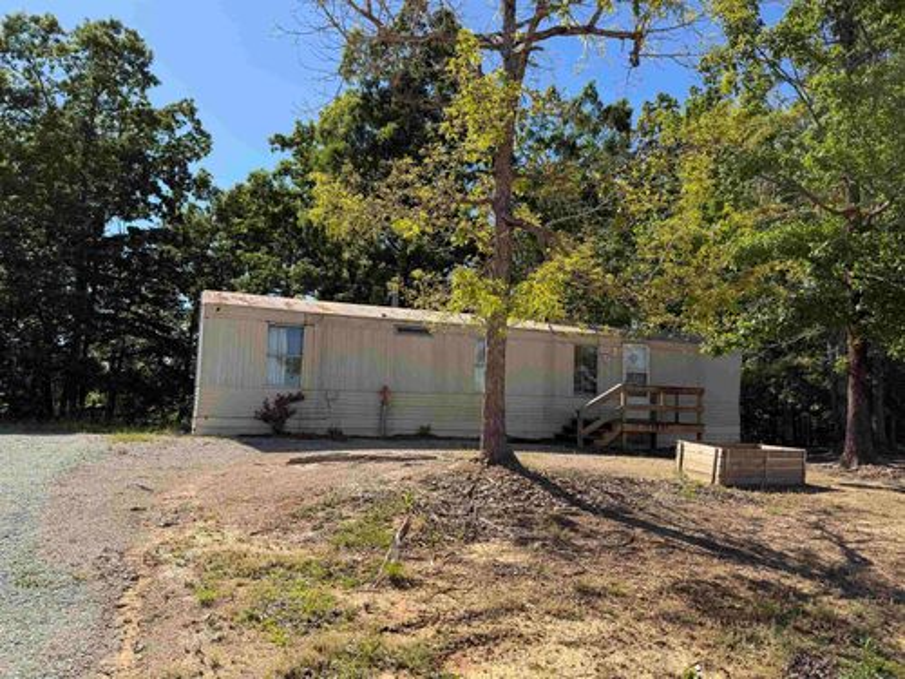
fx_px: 627
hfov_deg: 71.6
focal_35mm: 24
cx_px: 452
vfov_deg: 56.8
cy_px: 340
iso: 80
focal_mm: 6.76
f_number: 1.78
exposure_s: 1/3145
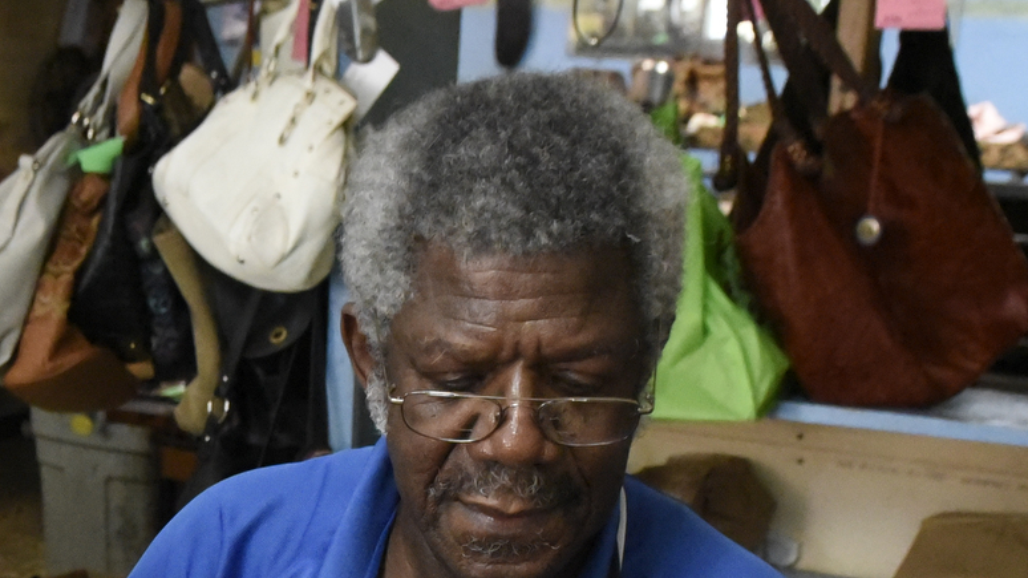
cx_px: 194
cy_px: 820
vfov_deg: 14.6
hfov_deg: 26.6
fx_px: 2126
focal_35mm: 78
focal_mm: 24
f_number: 6.3
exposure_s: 1/200
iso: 10000
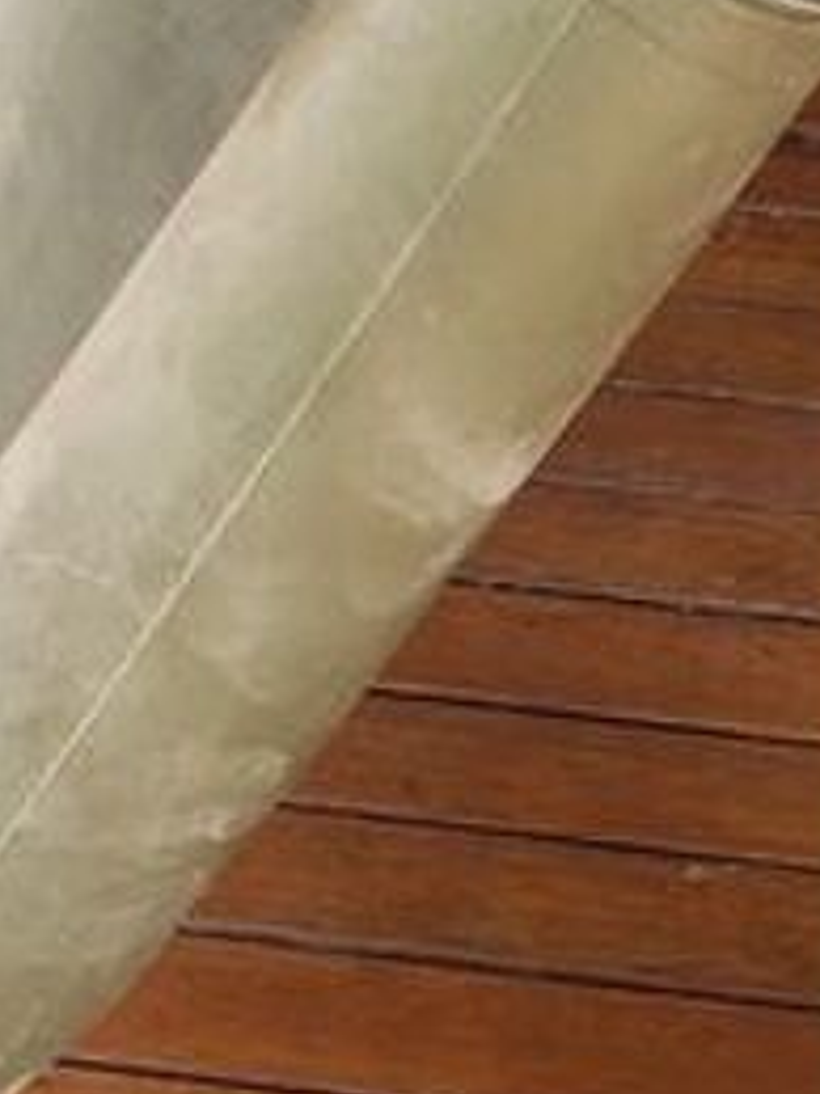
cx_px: 955
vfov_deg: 14.0
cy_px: 1506
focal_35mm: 134
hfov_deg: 10.9
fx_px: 4236
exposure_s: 1/120
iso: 80
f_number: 2.4
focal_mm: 4.3
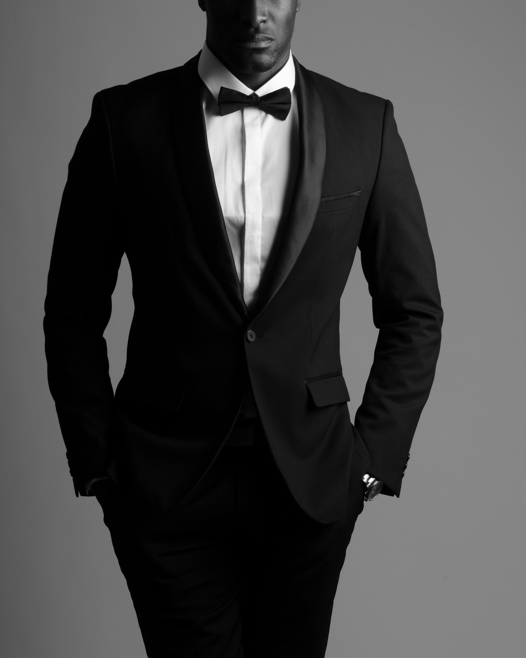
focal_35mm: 145
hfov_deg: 10.7
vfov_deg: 13.3
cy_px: 280
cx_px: 262
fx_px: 2813
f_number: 16
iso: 200
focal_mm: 85
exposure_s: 1/200
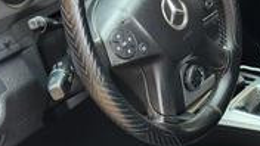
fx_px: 641
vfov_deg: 12.6
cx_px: 180
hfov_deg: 22.8
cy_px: 191
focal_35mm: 93
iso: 64
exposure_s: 1/180
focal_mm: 5.4
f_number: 1.8
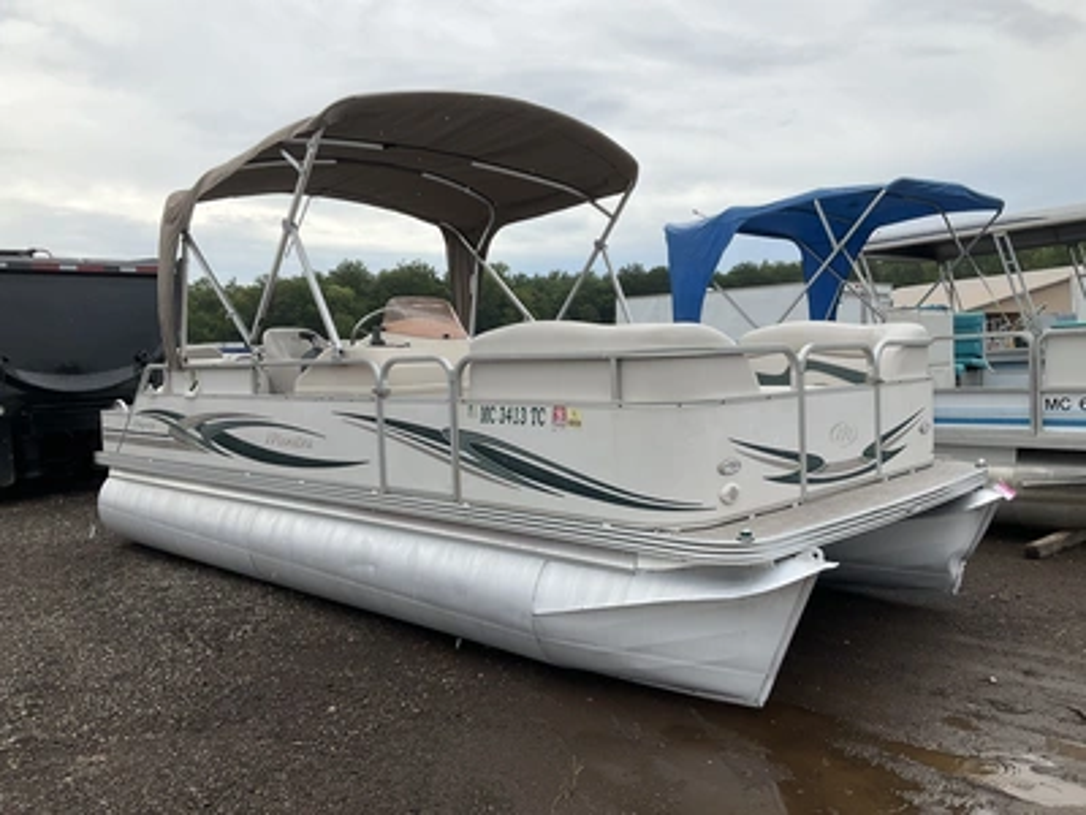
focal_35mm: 29
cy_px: 408
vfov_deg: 48.2
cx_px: 543
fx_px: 910
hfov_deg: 61.7
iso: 25
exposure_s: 1/1121
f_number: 1.8
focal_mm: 3
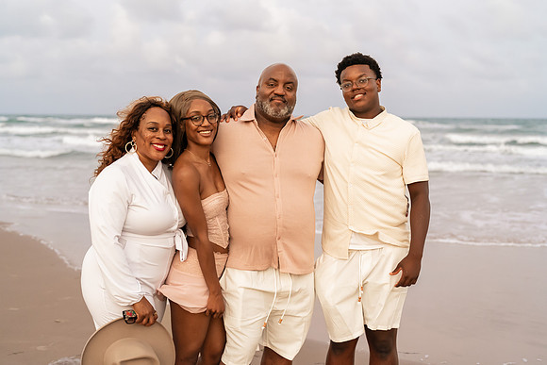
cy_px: 182
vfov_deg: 27.0
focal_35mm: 50
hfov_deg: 39.6
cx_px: 274
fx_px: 760
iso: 3200
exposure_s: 1/200
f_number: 2.8
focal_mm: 50
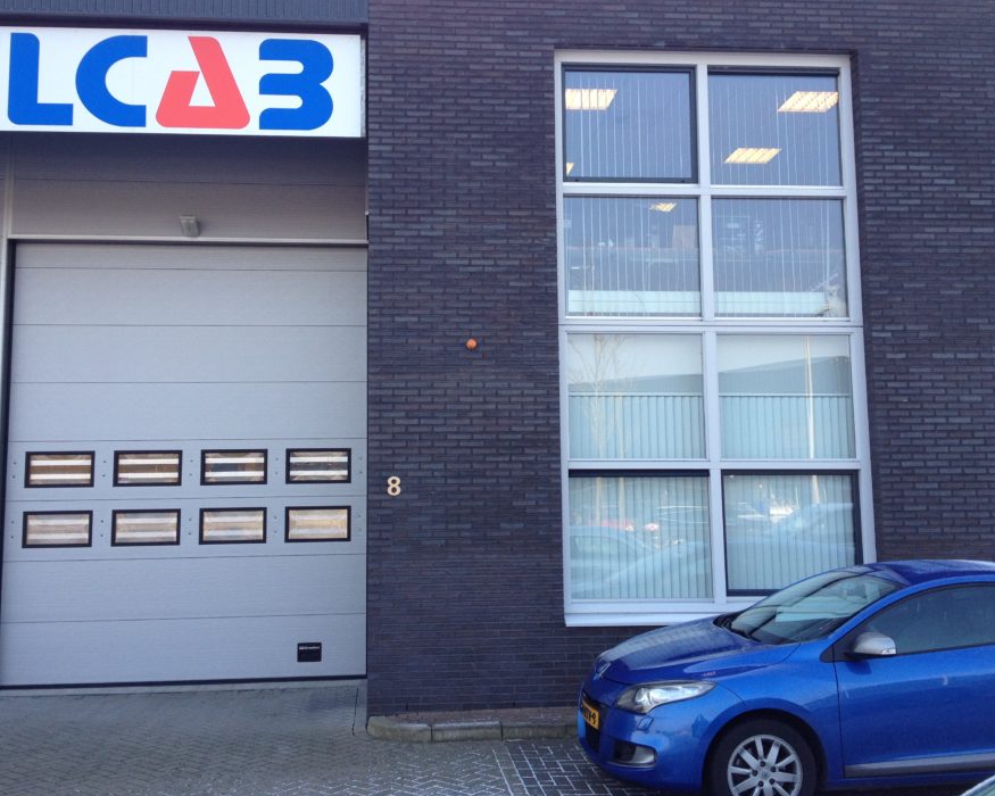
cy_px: 363
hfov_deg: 45.8
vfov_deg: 37.3
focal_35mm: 40
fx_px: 1178
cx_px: 473
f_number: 2.4
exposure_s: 1/287
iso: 64
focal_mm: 4.28
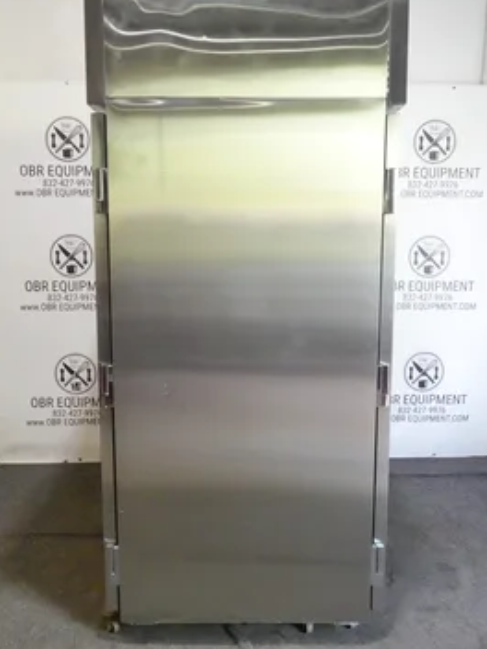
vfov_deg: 52.6
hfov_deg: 40.7
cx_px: 244
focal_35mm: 35
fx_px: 657
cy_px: 345
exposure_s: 1/40
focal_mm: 12.01
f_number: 10
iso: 6400
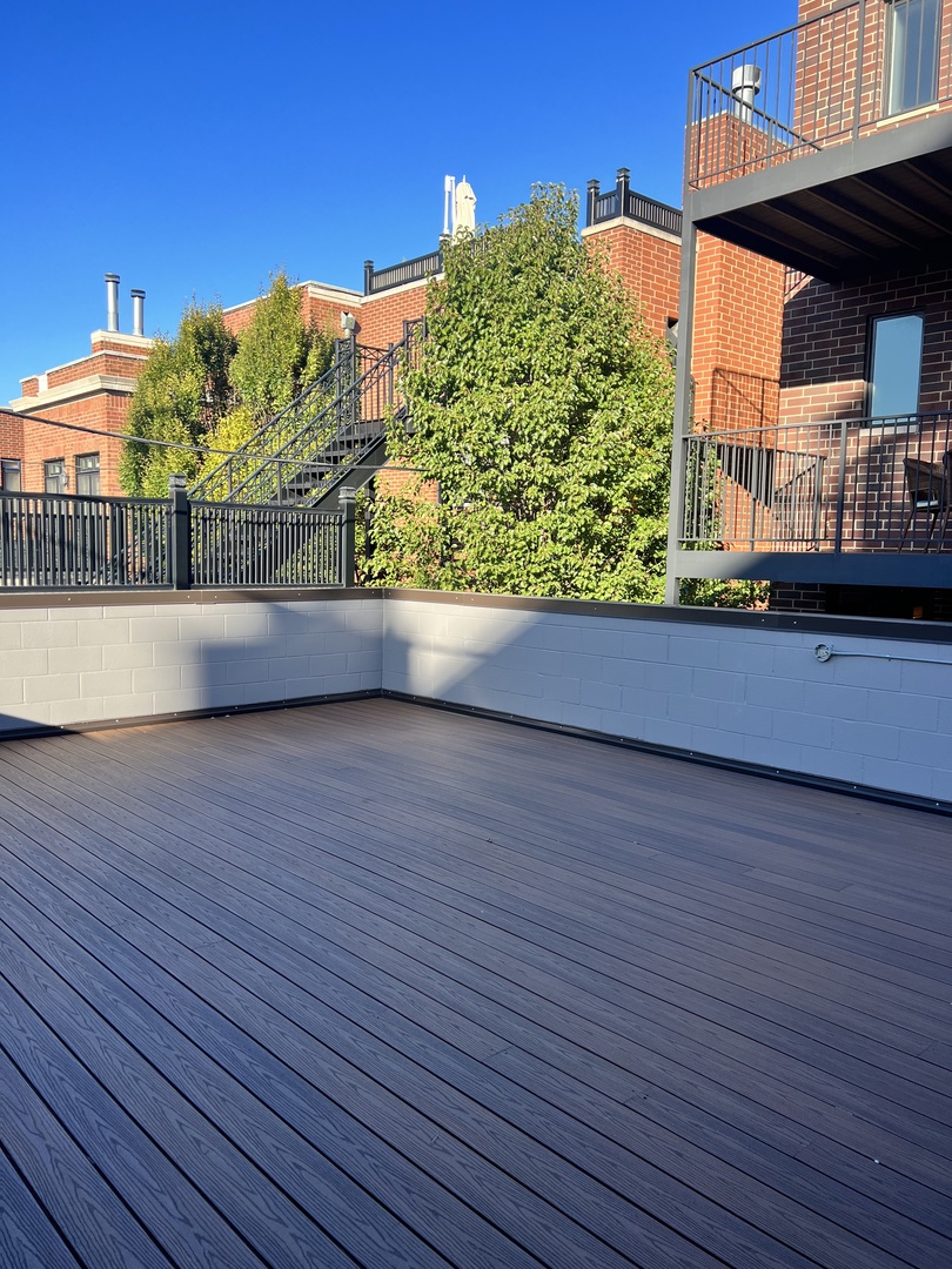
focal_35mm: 26
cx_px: 476
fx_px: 953
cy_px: 634
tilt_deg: -4.7
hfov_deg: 53.1
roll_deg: +0.4
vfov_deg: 67.3
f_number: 1.5
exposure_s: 1/1311
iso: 50
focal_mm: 5.7
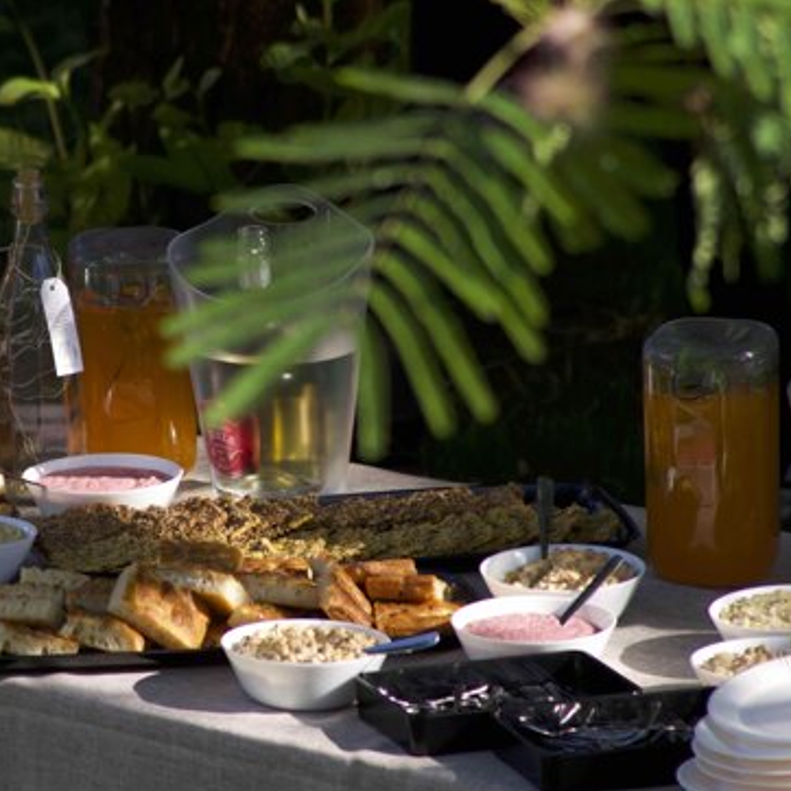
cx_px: 191
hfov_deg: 3.4
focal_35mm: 519
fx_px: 13418
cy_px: 465
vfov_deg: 3.4
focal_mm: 300
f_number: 9
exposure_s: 1/100
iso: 100
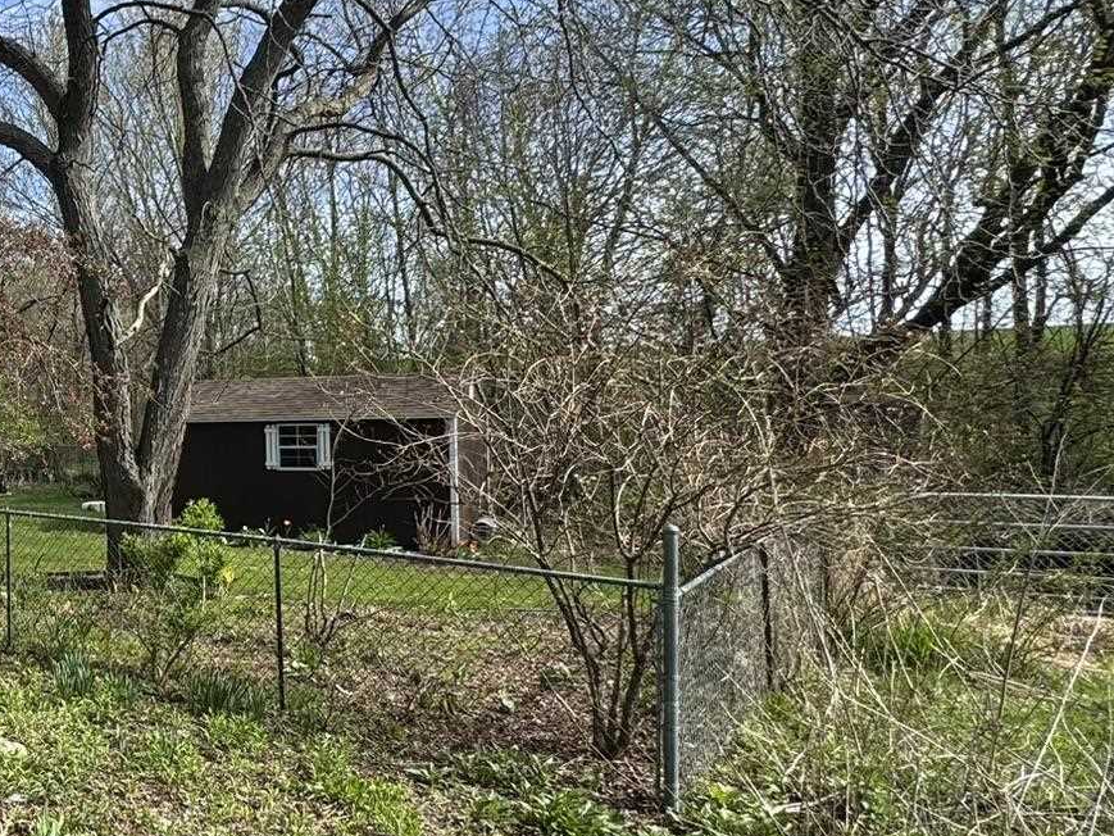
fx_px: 1062
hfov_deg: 42.9
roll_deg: +3.1
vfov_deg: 43.0
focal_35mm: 33
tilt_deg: -0.9
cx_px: -117
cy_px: 423
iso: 40
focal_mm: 2.22
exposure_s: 1/741
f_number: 2.2
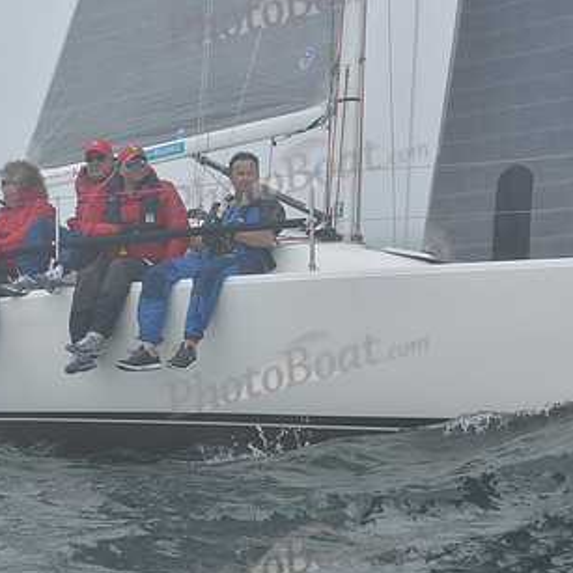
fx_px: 2584
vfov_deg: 12.7
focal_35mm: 138
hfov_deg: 12.6
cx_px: 71
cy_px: 300
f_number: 7.1
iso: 250
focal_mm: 86
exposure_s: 1/800
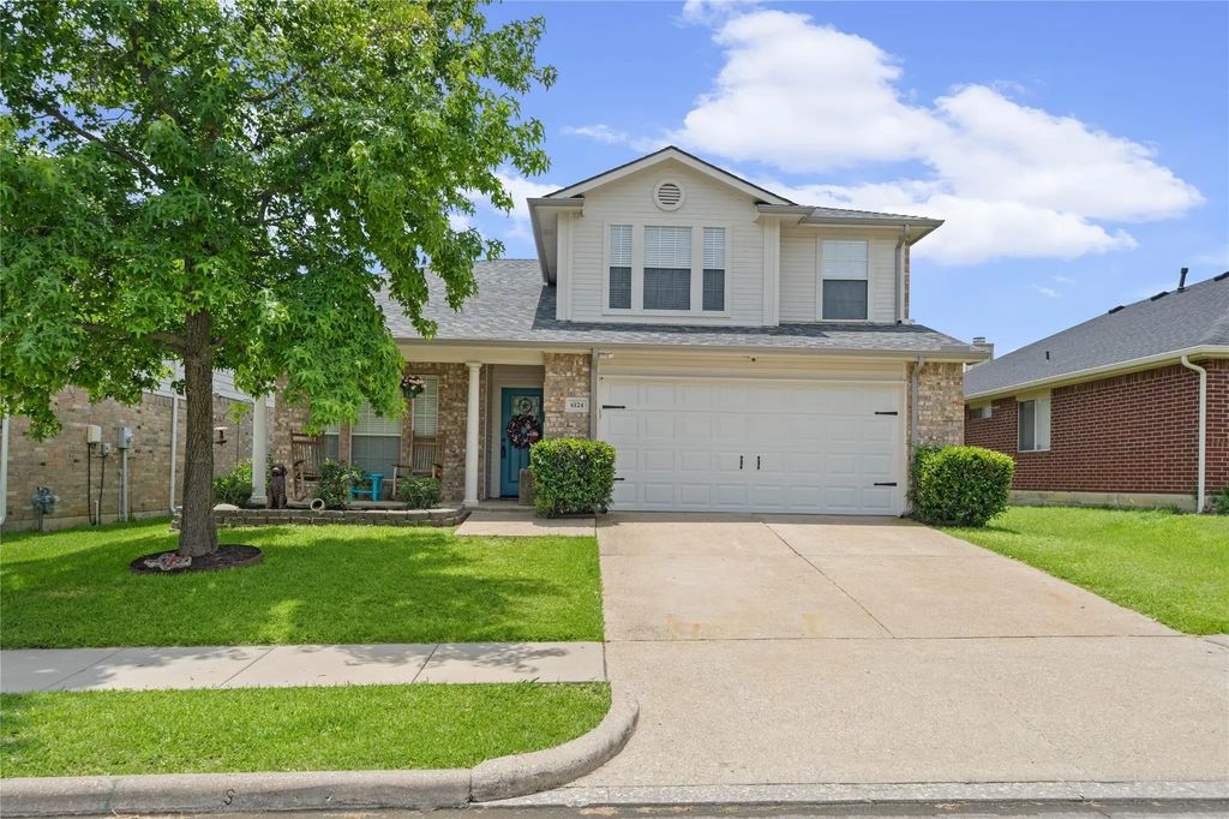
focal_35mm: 24
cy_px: 410
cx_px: 614
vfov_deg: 53.1
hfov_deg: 73.8
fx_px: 819
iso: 200
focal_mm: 24
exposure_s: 1/80
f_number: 11
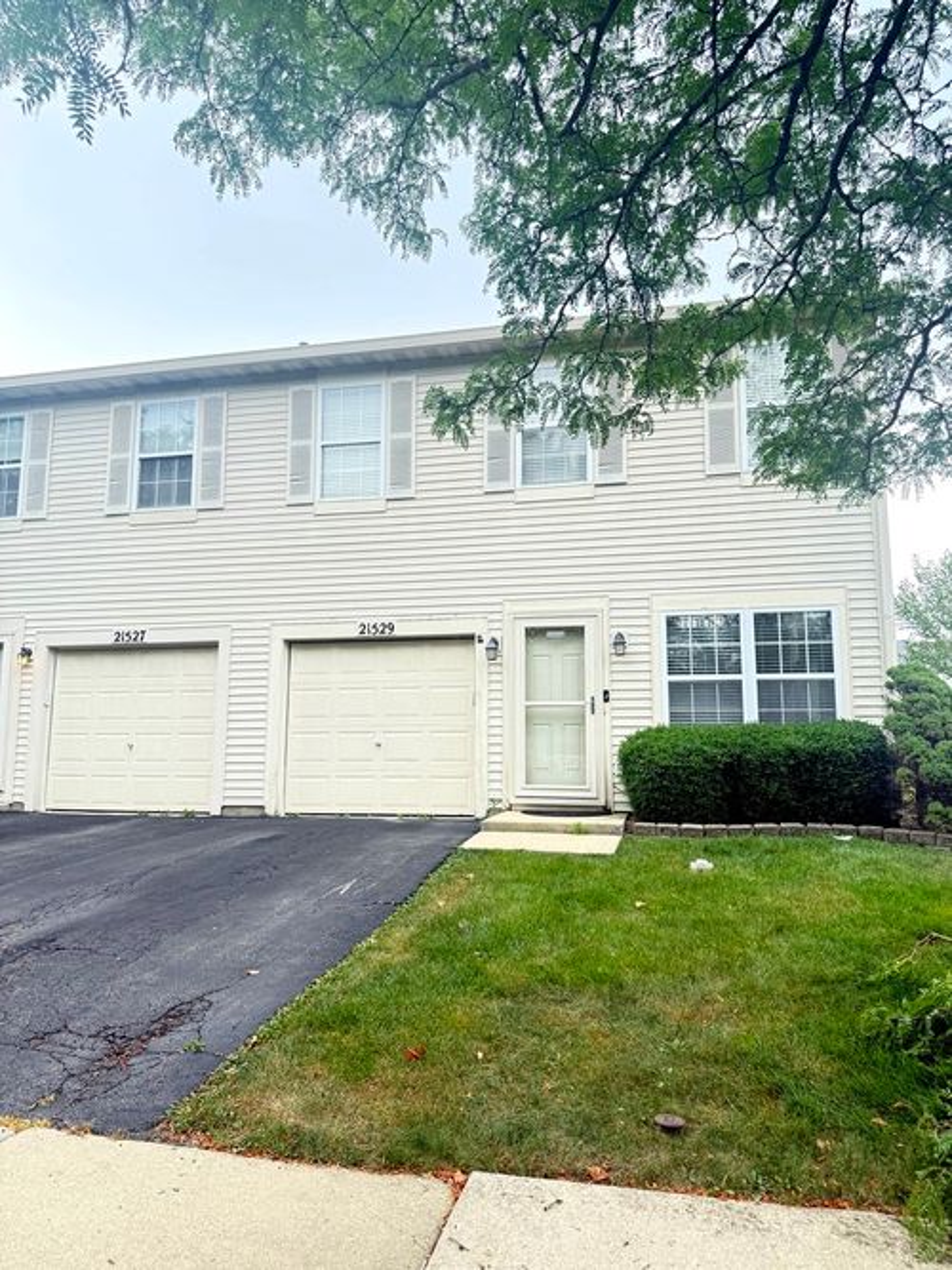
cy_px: 635
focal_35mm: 24
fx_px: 880
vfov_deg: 71.6
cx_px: 476
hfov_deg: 56.8
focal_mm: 6.76
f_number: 1.78
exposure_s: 1/481
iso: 100
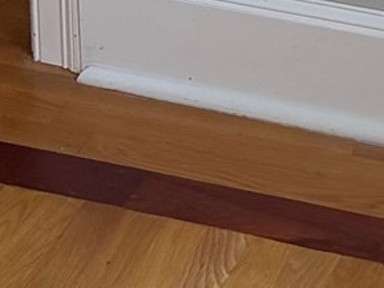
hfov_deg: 11.6
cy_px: -350
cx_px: 310
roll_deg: +2.0
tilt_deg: -19.6
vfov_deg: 8.2
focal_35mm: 170
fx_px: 1887
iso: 200
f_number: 1.78
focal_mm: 6.76
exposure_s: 1/94
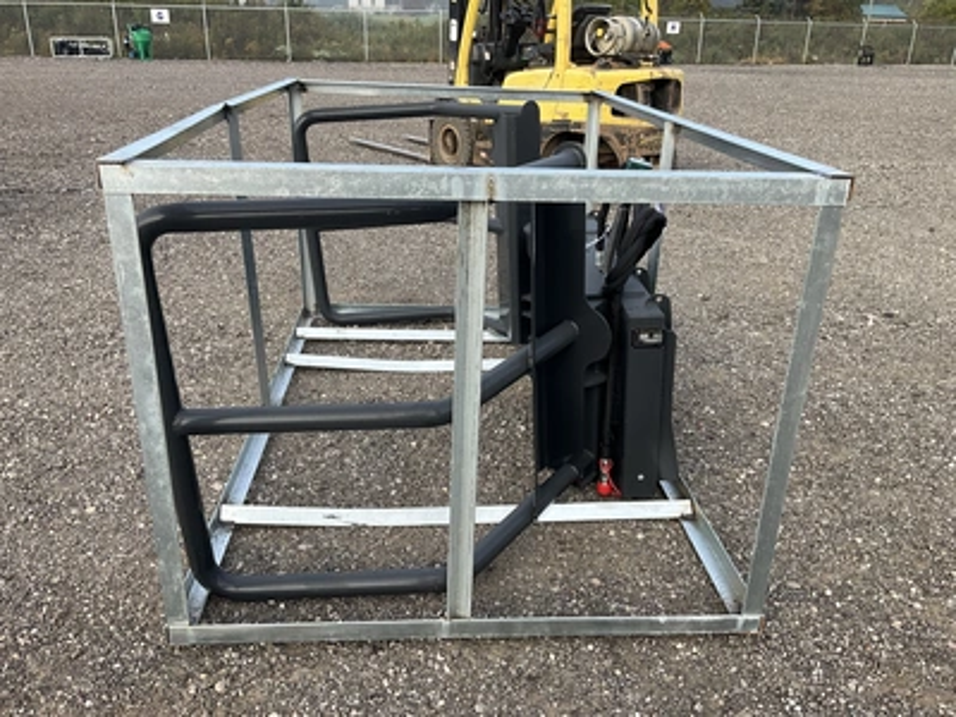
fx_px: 801
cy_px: 358
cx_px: 478
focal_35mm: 29
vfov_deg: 48.2
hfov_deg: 61.7
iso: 20
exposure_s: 1/178
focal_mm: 3
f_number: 1.8
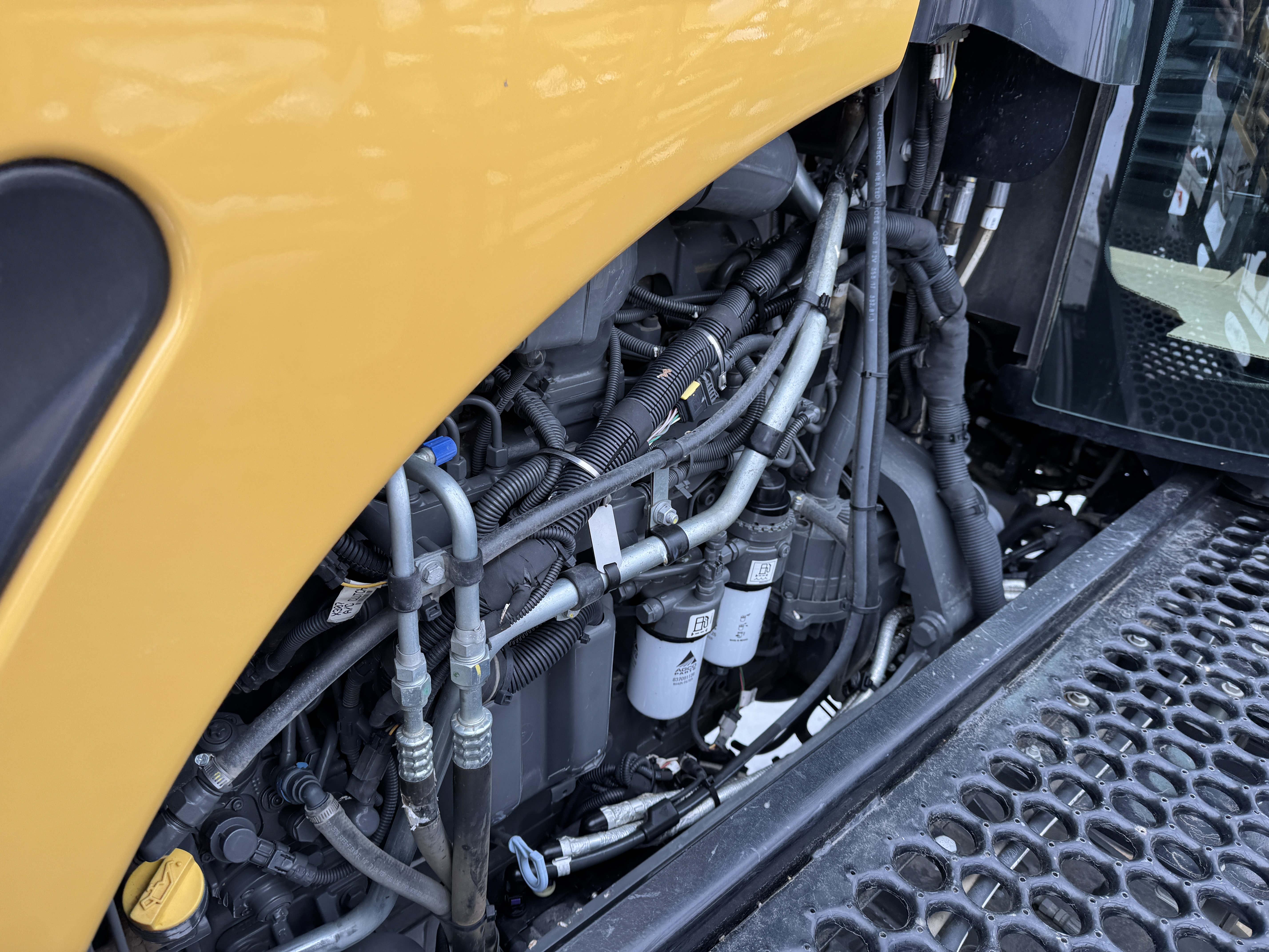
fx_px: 880
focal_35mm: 24
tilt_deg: -28.5
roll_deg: -3.7
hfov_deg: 71.6
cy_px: 476
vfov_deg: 56.8
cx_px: 634
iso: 80
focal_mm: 6.76
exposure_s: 1/325
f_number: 1.78
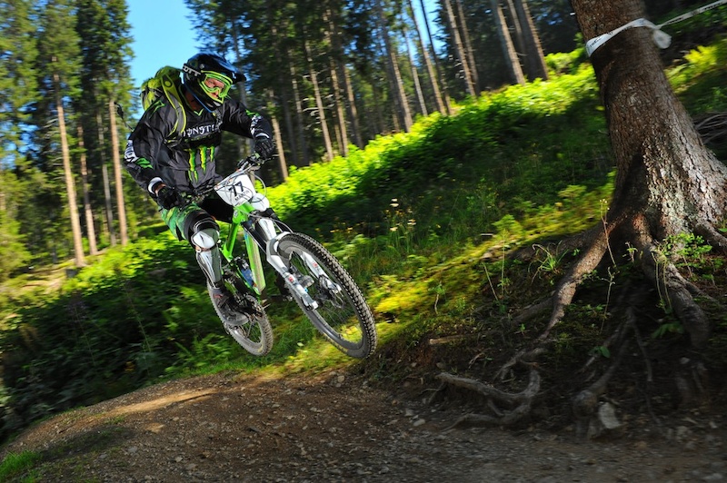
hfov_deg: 65.5
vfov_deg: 46.3
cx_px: 364
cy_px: 242
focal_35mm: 28
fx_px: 565
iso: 200
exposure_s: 1/200
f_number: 5.6
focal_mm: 28
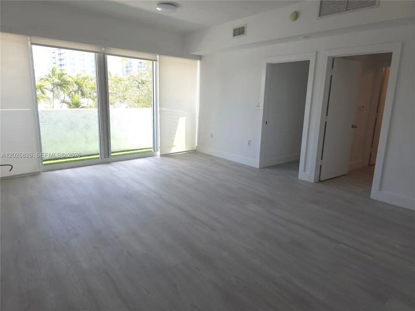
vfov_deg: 58.9
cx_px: 208
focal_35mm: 23
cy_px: 156
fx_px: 276
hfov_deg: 73.9
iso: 16
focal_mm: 6.3
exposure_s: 1/60
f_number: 1.7
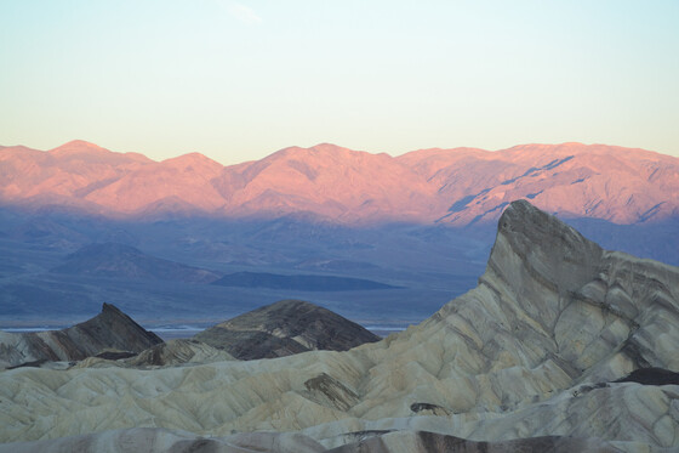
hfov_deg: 20.6
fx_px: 1867
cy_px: 226
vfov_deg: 13.8
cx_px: 340
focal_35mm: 99
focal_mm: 66
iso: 400
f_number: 9
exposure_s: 1/100
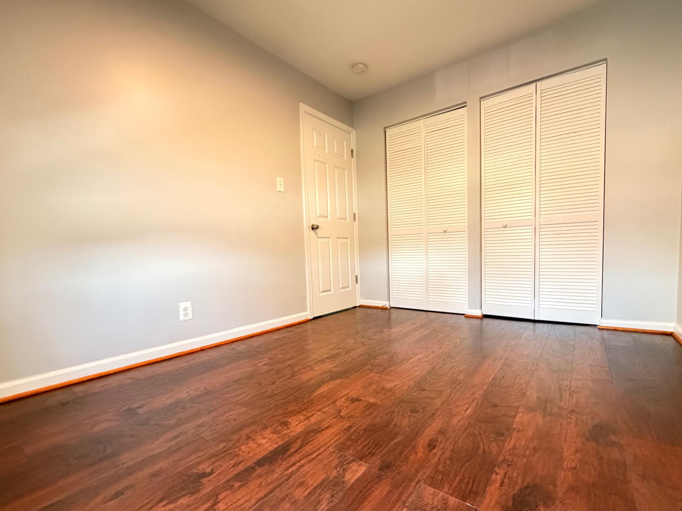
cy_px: 272
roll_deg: +1.9
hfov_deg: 94.5
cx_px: 350
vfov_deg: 78.0
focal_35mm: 16
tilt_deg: -3.8
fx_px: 315
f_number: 2.2
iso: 800
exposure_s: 1/60
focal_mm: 2.22
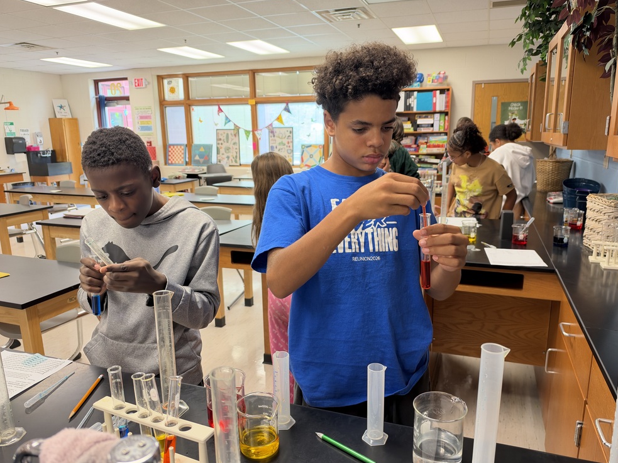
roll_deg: +1.9
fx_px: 446
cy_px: 237
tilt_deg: -12.6
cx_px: 321
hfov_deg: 69.4
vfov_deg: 54.9
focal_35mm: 25
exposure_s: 1/60
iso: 160
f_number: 1.48
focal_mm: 6.93
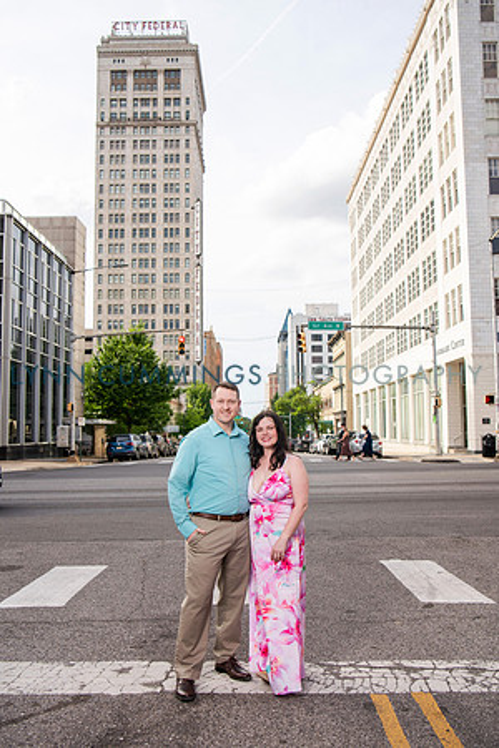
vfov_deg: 63.7
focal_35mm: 29
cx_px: 250
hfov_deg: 45.0
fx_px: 603
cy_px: 374
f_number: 4
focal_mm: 29
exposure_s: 1/1250
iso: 200
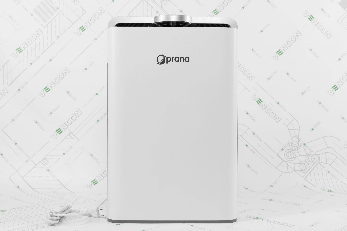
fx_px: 424
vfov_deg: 30.5
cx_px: 174
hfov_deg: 44.5
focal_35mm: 44
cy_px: 116
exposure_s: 1/125
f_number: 13
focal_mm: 44
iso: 100
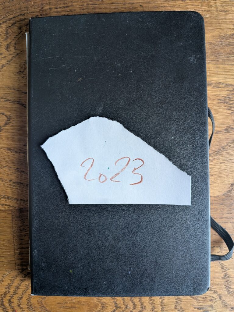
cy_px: 156
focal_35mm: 24
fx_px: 216
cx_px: 117
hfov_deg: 56.8
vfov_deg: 71.6
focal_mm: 4.53
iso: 124
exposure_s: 1/100
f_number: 1.7
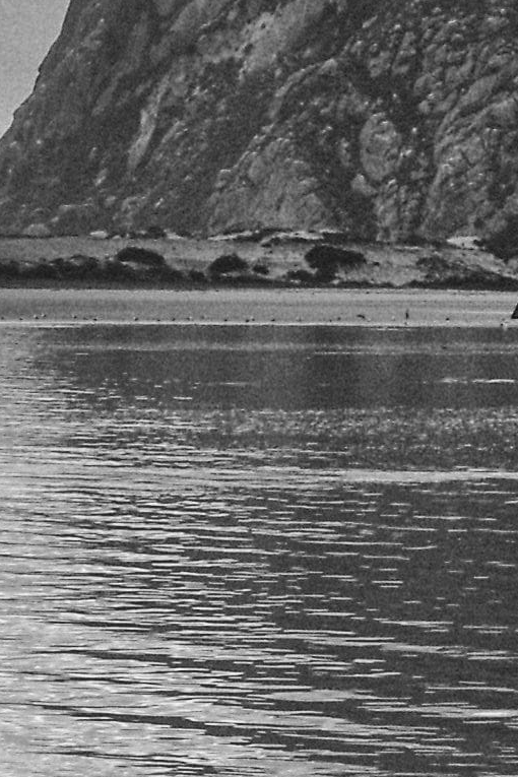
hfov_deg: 5.8
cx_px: 395
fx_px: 5072
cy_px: 313
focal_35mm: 235
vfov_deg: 8.8
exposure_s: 1/1000
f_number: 6.3
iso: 800
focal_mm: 28
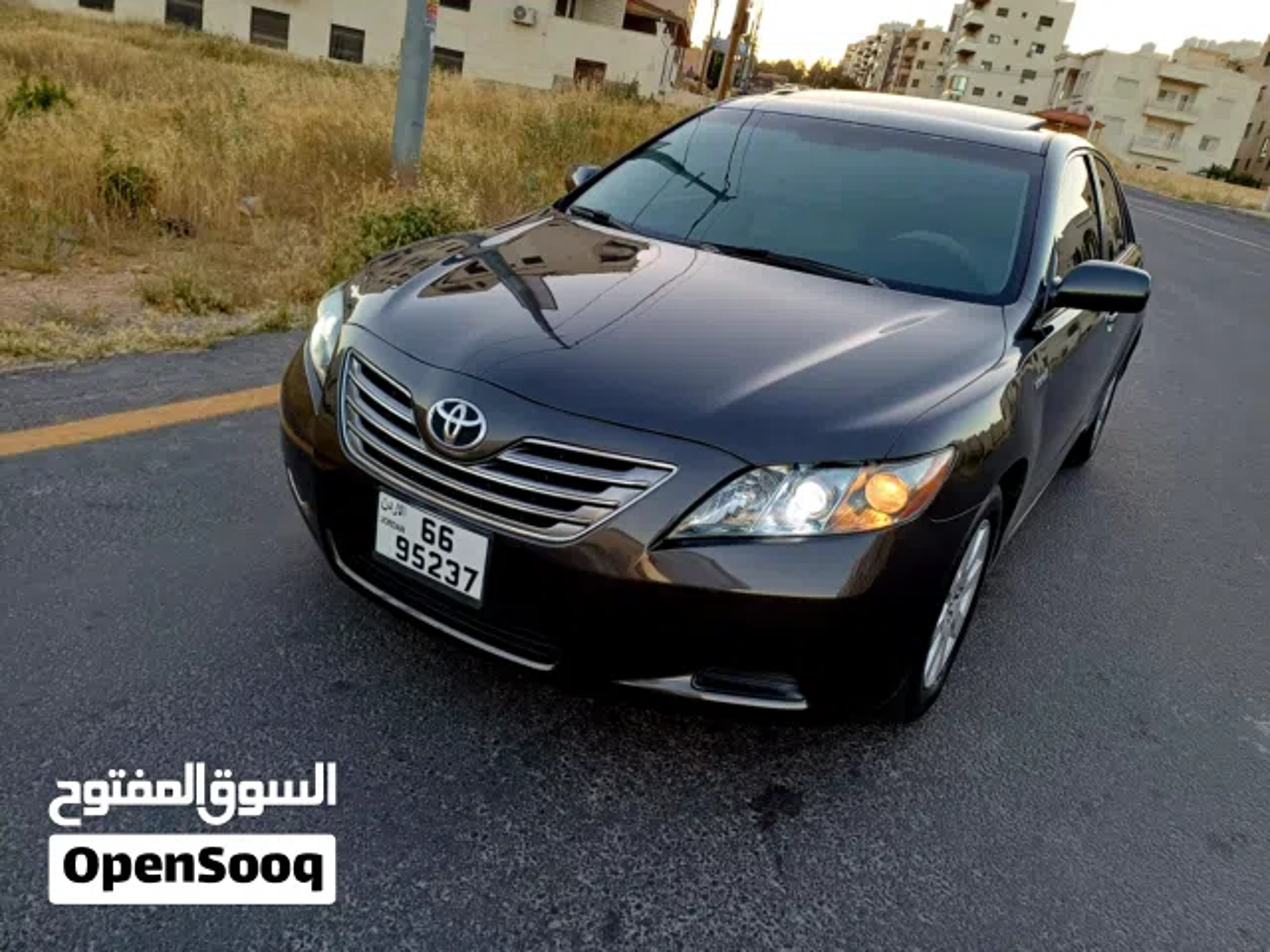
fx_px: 917
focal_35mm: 25
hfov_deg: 69.4
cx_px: 635
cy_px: 476
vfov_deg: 54.9
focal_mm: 4.65
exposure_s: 1/50
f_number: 1.8
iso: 50
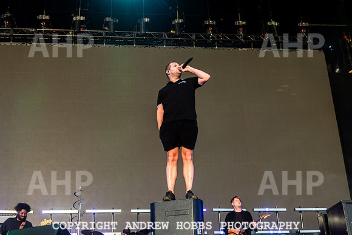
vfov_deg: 28.1
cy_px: 118
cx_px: 176
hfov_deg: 41.1
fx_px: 470
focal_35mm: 48
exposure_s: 1/1600
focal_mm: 48
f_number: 4.5
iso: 400
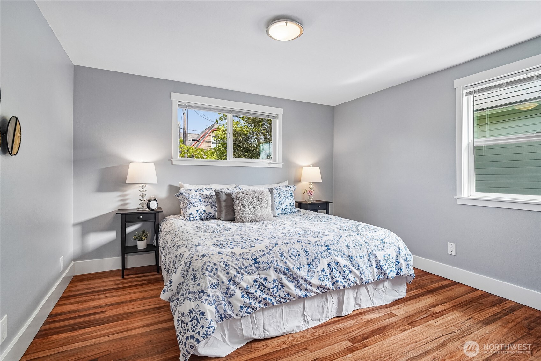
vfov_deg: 73.7
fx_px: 240
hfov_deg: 96.7
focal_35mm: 16
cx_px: 270
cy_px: 180
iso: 1600
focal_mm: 16
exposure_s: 1/100
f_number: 8
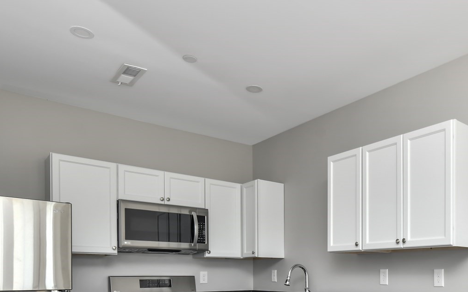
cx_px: 351
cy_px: 288
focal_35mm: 31
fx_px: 395
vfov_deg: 36.7
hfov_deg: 58.1
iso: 200
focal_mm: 15
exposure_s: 1/30
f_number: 7.1
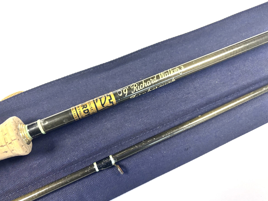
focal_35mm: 28
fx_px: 217
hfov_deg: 63.4
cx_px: 127
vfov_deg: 49.7
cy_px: 105
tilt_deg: -79.1
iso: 125
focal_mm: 5.96
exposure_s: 1/100
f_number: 1.6
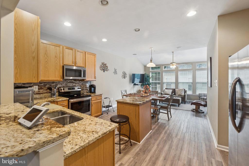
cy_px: 83
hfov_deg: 104.3
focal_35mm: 14
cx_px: 124
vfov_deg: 81.2
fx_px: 97
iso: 500
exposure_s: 1/10
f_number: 8
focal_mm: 14
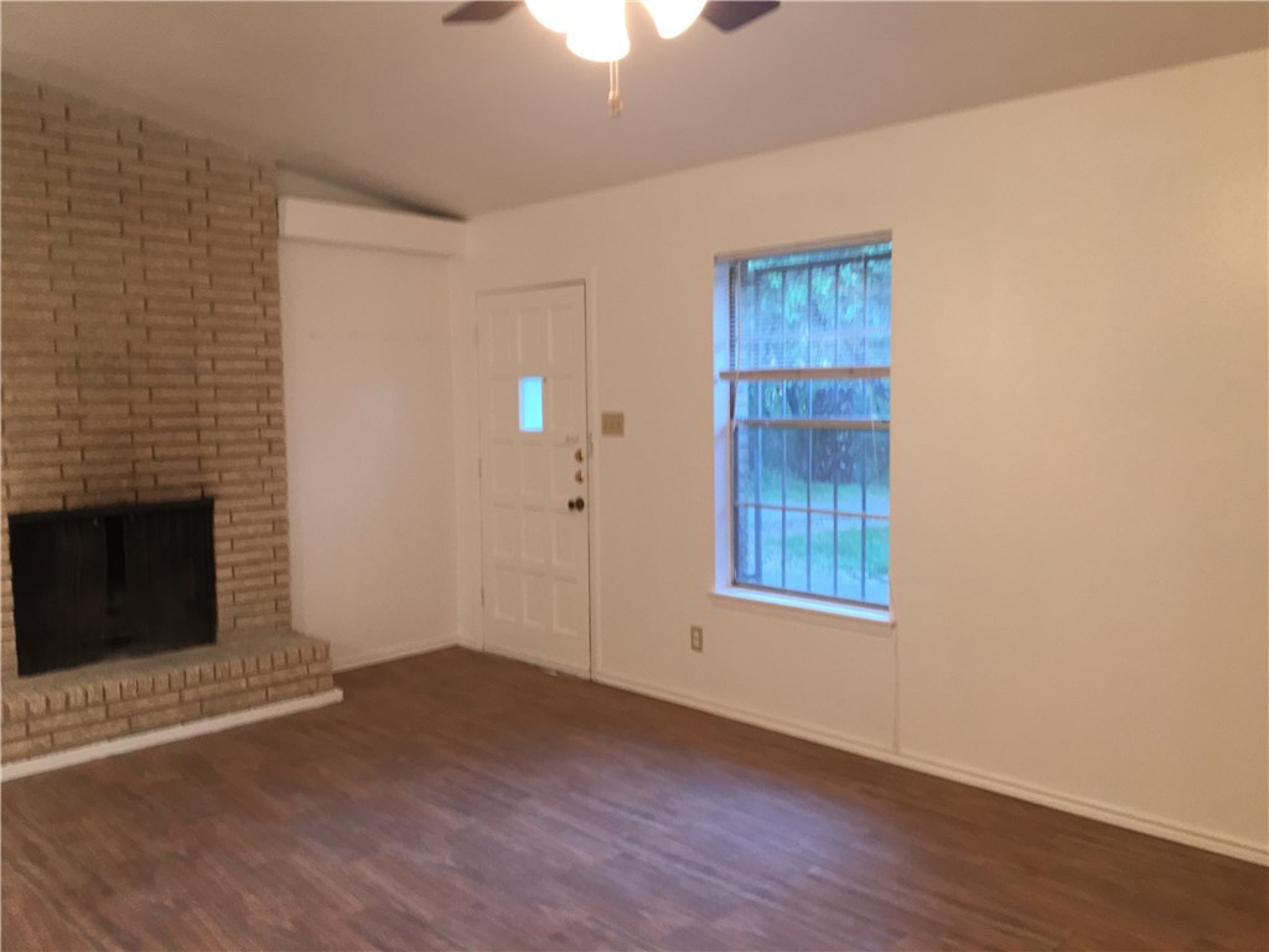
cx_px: 634
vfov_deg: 48.2
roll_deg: +0.2
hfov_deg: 61.7
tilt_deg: -5.3
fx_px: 1063
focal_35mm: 29
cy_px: 476
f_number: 2.2
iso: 80
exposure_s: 1/30
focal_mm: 4.15
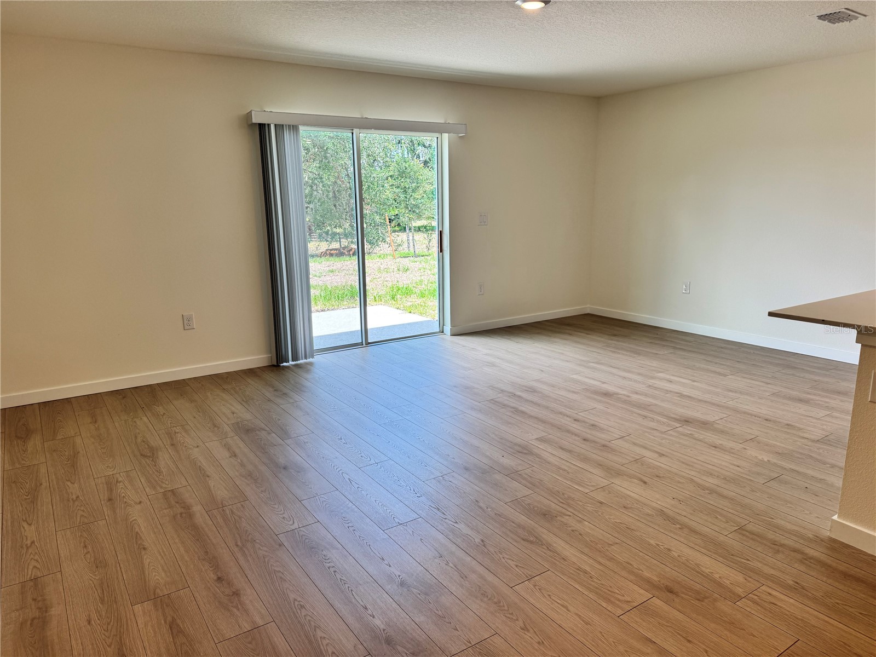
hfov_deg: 71.6
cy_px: 328
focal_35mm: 24
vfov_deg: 56.8
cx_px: 438
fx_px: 607
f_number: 1.78
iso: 64
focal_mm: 6.76
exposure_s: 1/173
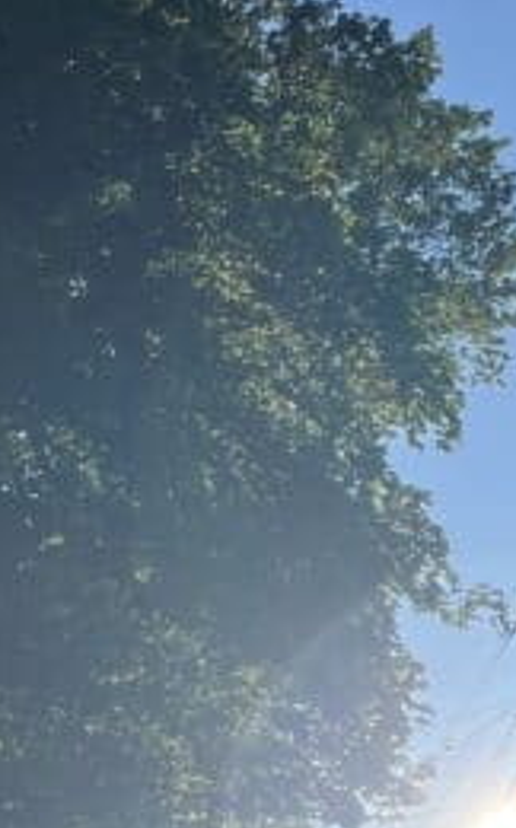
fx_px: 1962
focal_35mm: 87
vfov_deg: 23.7
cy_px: 564
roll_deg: +3.0
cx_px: 610
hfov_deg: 14.5
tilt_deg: +20.3
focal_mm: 5.1
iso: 50
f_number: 1.6
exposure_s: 1/4651
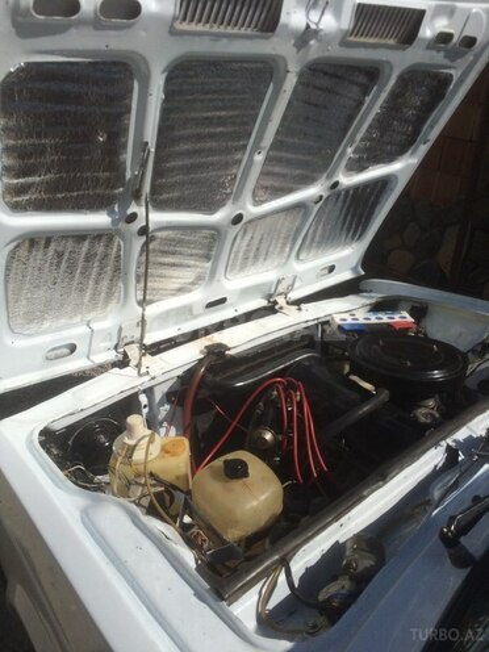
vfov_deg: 61.7
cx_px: 244
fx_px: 546
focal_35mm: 29
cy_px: 326
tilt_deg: -31.7
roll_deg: -3.4
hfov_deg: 48.2
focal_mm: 4.15
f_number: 2.2
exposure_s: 1/5882
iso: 40
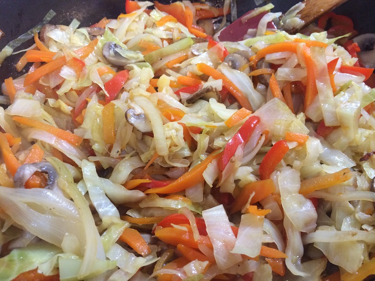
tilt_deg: -49.8
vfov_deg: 48.2
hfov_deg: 61.7
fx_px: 314
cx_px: 188
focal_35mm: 29
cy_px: 140
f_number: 2.2
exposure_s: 1/30
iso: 160
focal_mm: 4.15
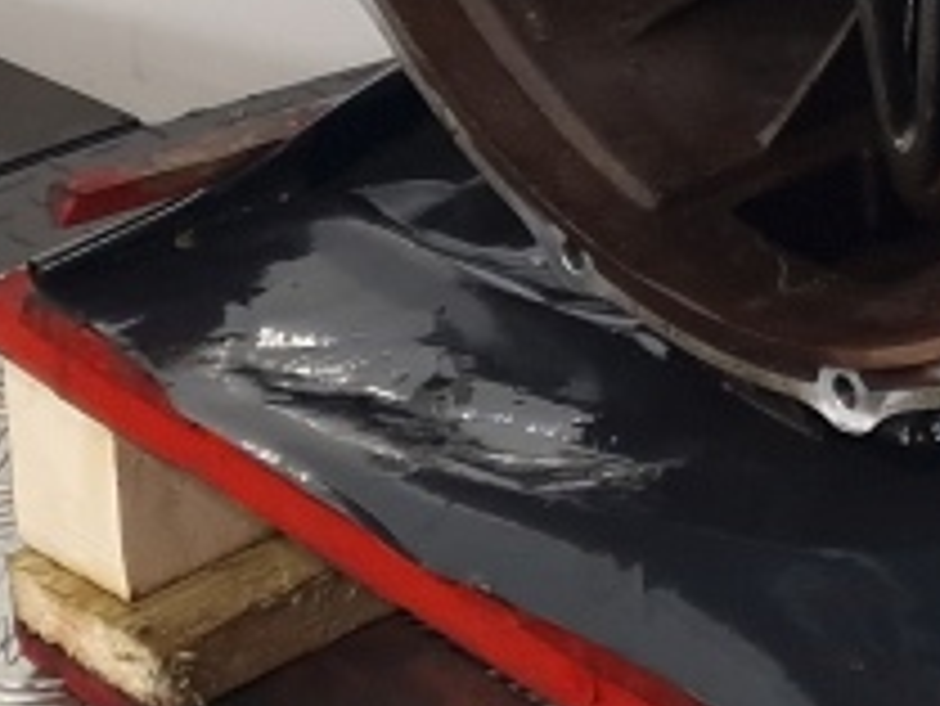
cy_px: -535
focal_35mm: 88
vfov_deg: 14.8
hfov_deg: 19.3
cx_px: 1439
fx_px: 2391
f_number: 1.8
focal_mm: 6.4
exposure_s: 1/50
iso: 80
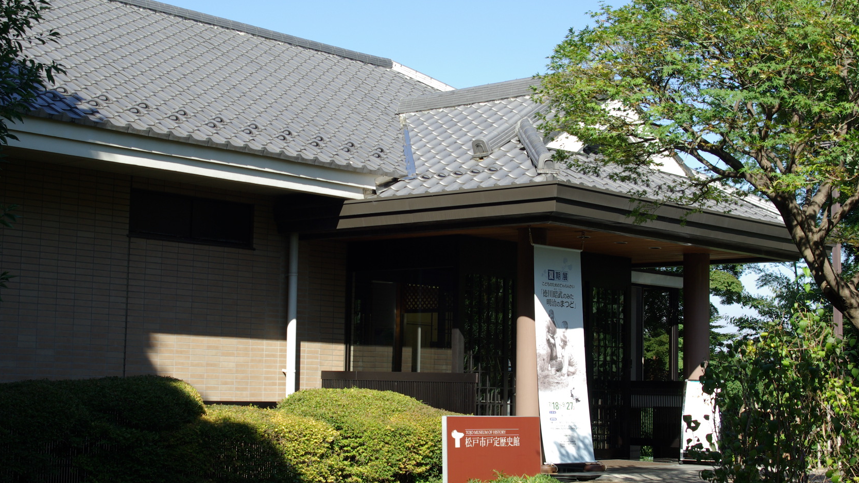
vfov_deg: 18.9
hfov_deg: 33.0
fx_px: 1448
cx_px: 415
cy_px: 225
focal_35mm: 64
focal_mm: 37
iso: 100
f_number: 6.7
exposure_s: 1/180
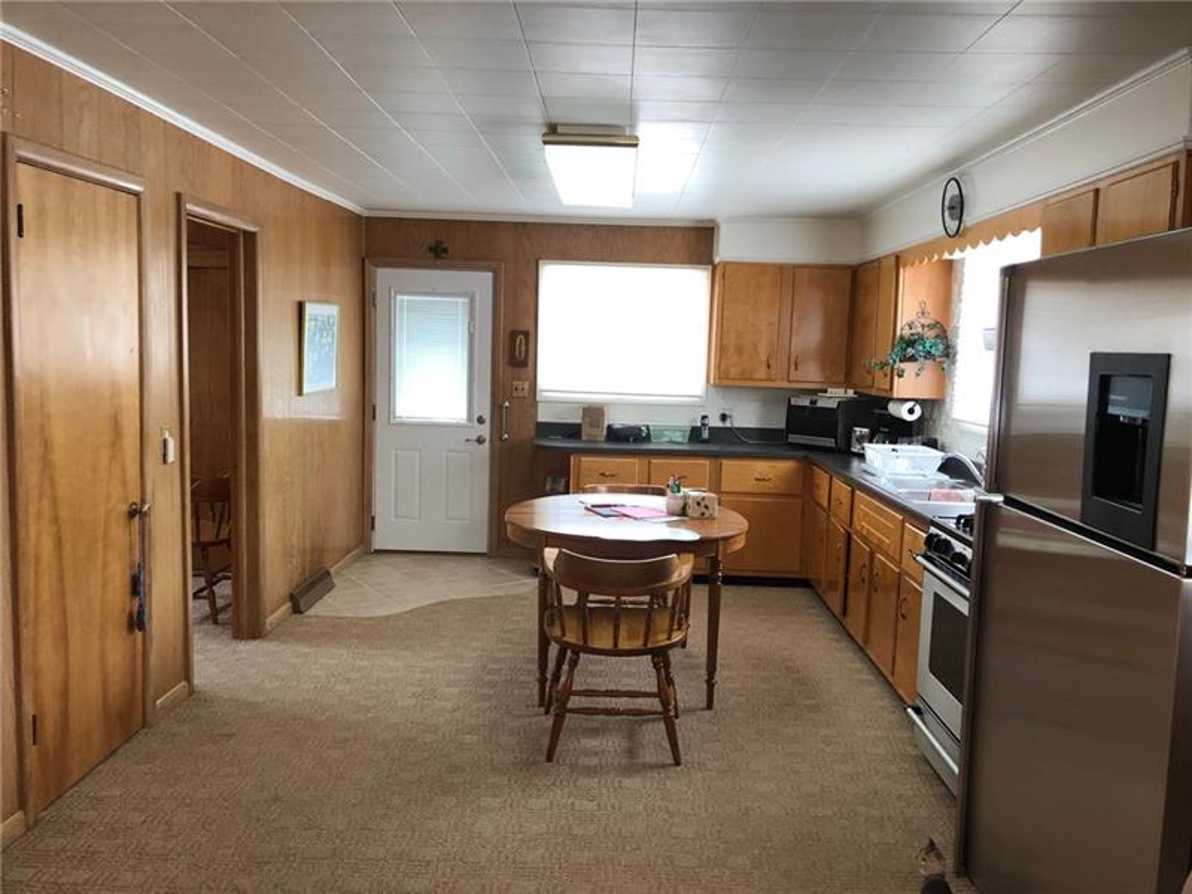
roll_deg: -0.6
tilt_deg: -2.2
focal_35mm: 28
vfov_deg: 49.7
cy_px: 447
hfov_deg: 63.4
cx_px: 596
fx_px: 964
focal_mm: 4
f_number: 1.8
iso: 40
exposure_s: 1/30
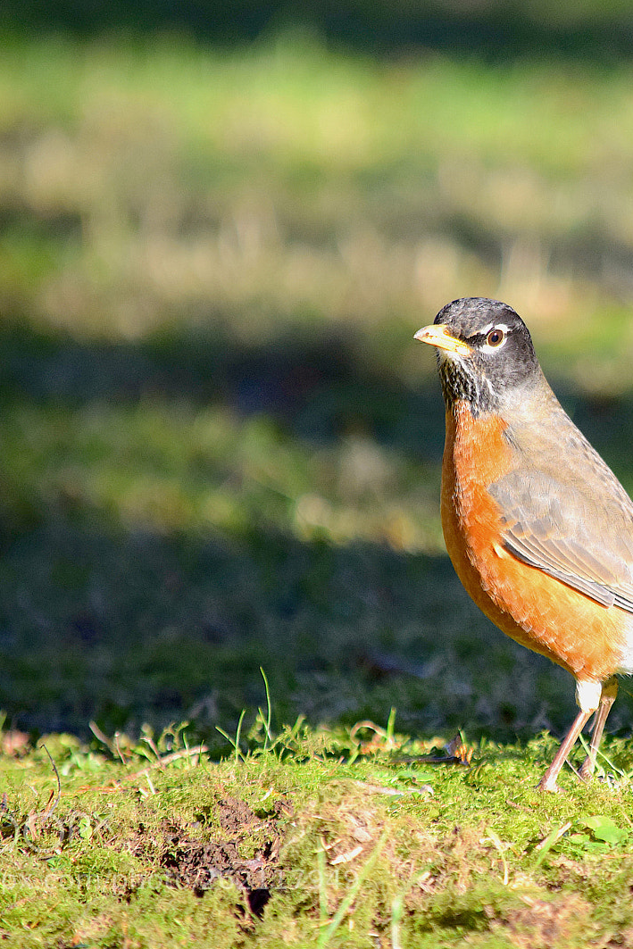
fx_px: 16662
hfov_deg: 2.2
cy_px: 474
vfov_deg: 3.3
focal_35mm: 632
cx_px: 606
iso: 800
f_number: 5.6
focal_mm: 280
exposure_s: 1/1000
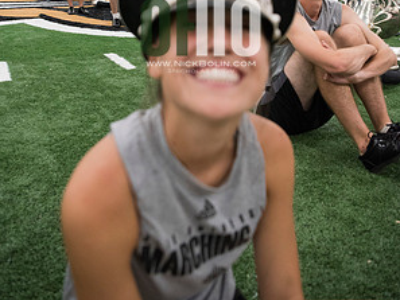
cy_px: 35
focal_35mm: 35
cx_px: 201
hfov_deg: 52.6
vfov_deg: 38.2
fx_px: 405
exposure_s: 1/320
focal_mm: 24
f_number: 3.2
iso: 3200
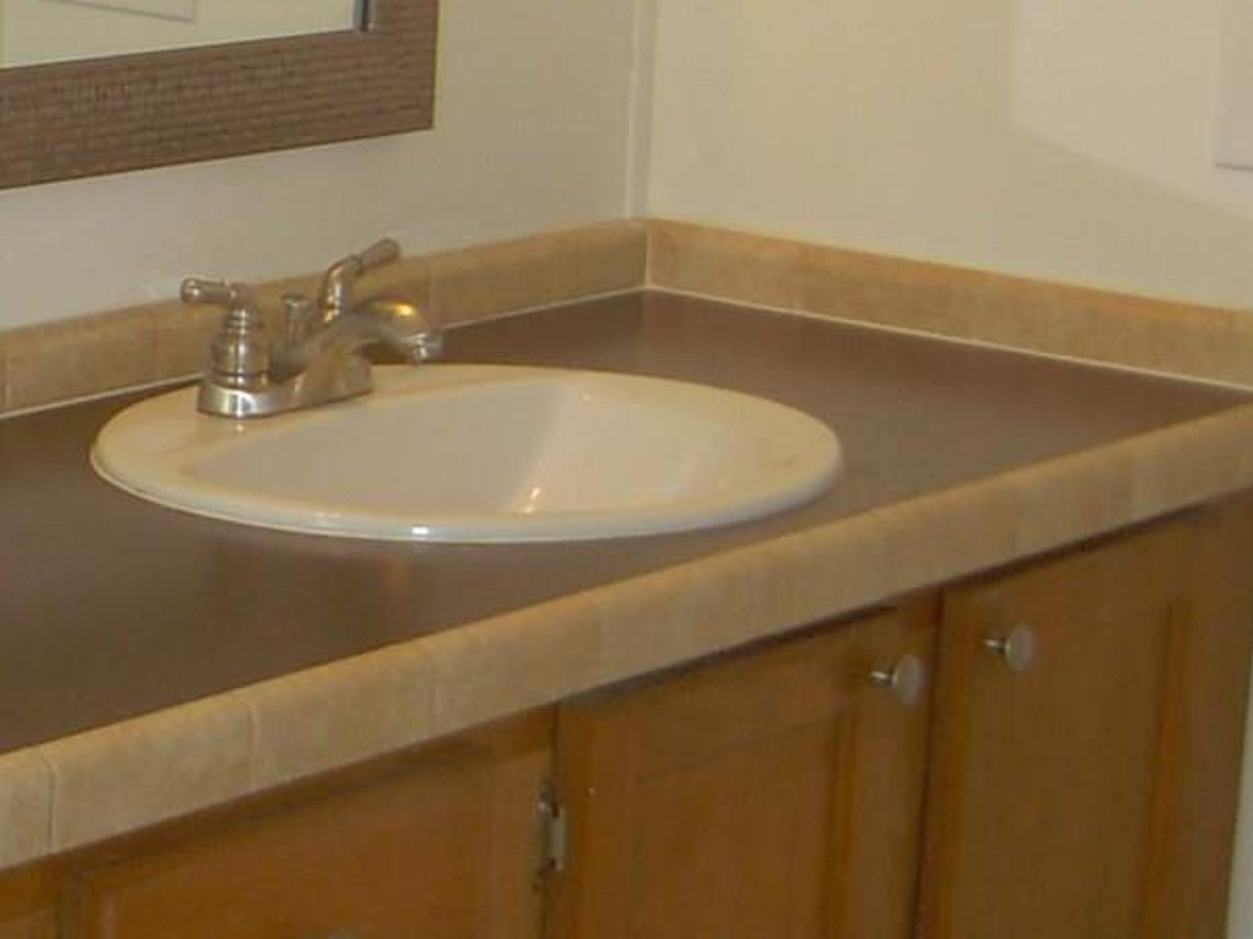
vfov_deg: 11.4
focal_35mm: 130
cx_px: -341
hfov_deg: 14.6
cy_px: 220
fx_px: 4705
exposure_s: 1/25.3
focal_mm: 6.3
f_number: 2.9
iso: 89
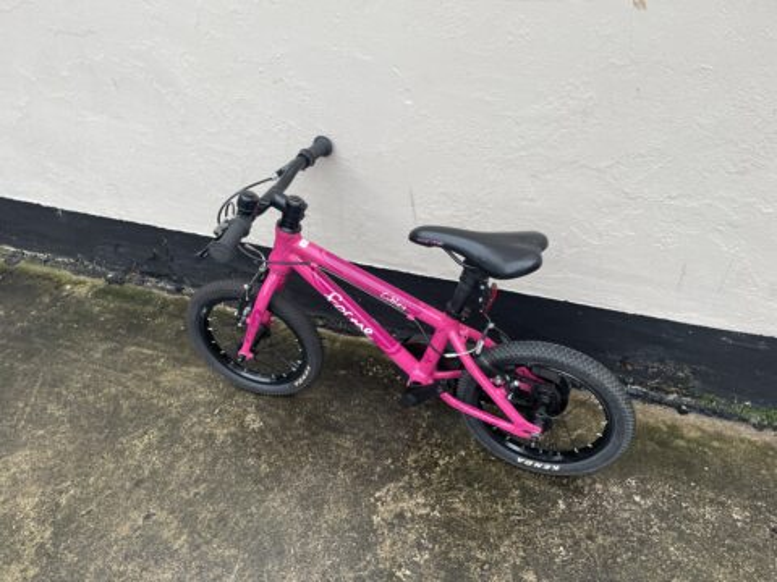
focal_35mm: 26
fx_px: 584
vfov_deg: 53.1
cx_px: 388
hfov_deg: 67.3
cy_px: 291
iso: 64
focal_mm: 4.2
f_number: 1.6
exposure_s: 1/121
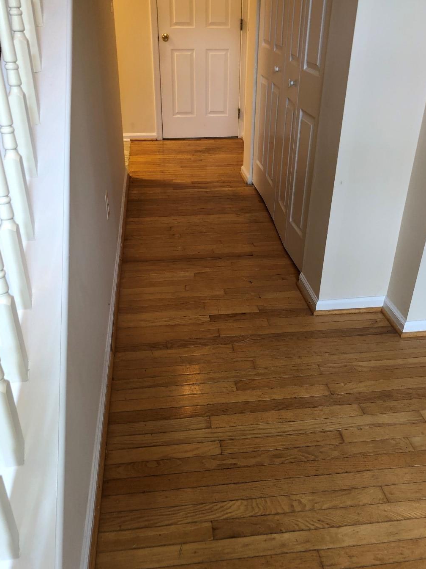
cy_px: 278
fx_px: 492
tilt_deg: -29.2
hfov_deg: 46.8
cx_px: 219
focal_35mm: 30
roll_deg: -0.2
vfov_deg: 60.0
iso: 40
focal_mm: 4
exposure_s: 1/15
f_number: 1.8
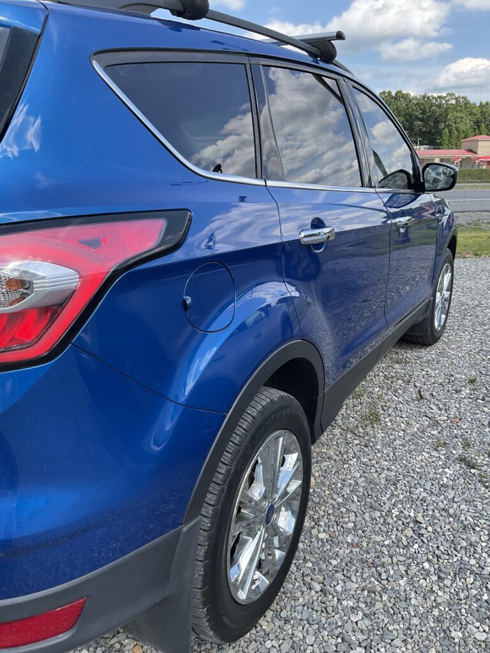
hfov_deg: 48.2
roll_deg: +0.8
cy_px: 326
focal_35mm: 29
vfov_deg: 61.7
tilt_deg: -17.9
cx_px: 245
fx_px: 547
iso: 16
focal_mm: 3
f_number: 1.8
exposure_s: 1/486
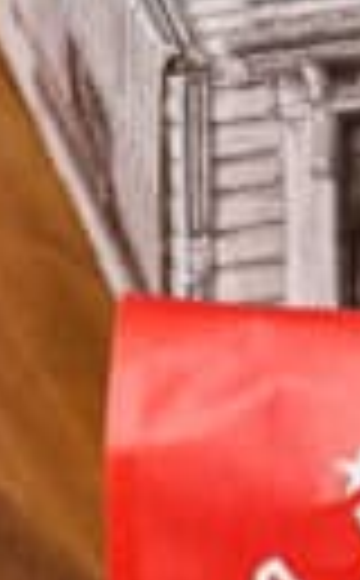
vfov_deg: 4.2
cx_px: 814
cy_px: 355
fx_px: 7877
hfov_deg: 2.6
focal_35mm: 499
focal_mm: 105
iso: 1000
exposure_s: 1/200
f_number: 13
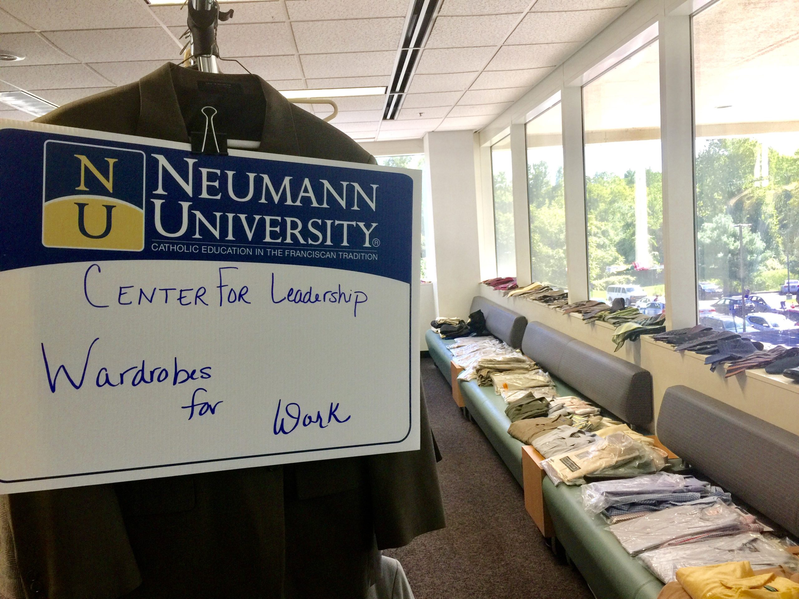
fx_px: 669
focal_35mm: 29
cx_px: 400
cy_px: 300
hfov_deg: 61.7
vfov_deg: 48.2
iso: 40
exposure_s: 1/15
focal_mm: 4.15
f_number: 2.2
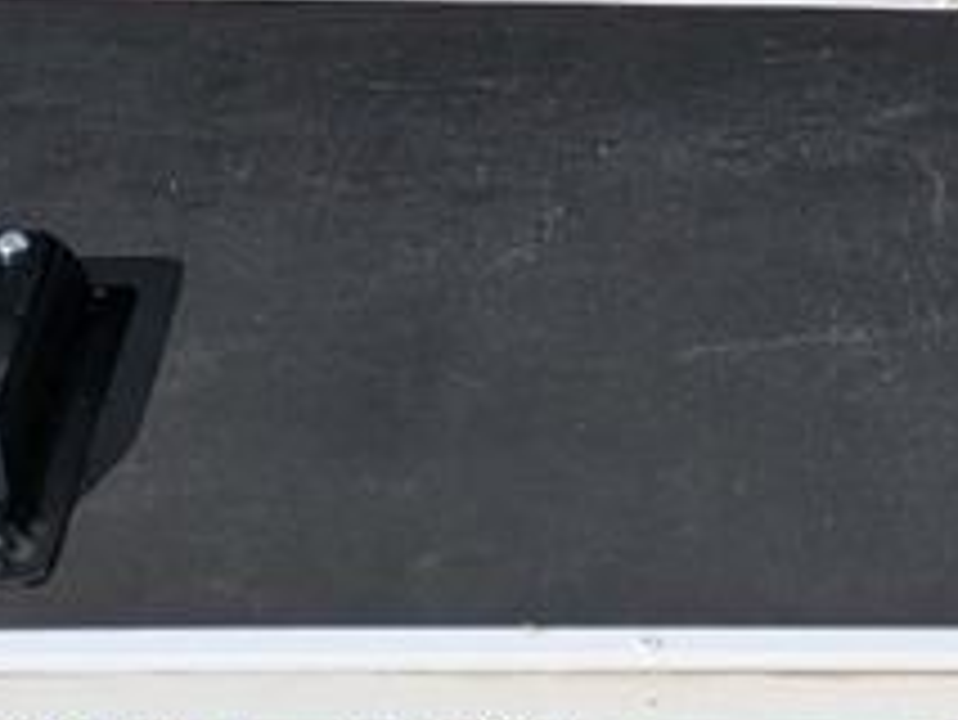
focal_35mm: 120
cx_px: 837
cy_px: -439
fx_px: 3323
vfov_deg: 11.7
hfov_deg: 16.2
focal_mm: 5.43
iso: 51
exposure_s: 1/2732
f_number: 1.89
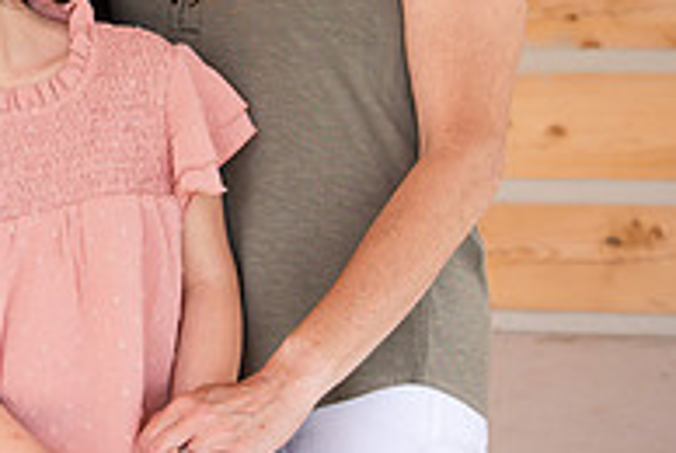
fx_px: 3253
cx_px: -35
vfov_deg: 7.9
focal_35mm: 173
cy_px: -9
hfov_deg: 11.7
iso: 250
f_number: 5.6
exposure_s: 1/250
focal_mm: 58
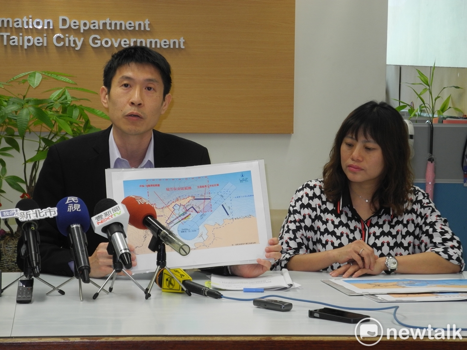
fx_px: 1822
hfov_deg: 14.6
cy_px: 175
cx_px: 234
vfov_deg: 11.0
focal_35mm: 135
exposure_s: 1/30
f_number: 5
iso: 200
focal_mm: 28.9
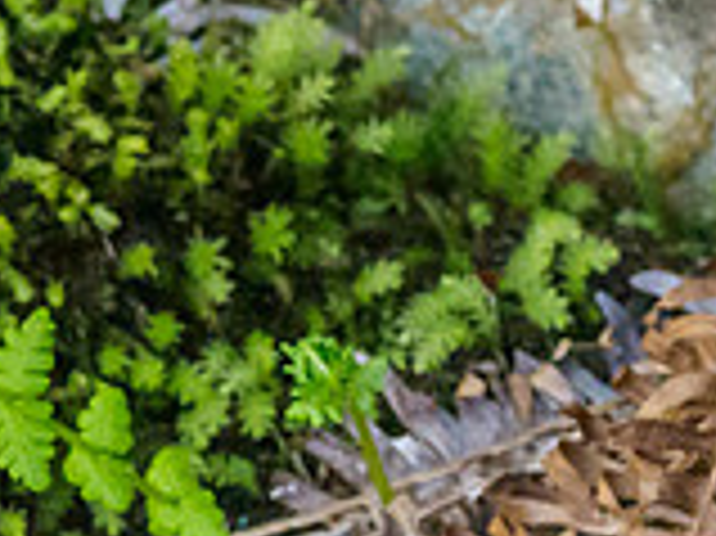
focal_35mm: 2654
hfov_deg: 0.7
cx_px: -262
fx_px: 54854
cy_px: 908
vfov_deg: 0.6
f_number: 4.5
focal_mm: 300
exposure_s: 1/800
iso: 6400
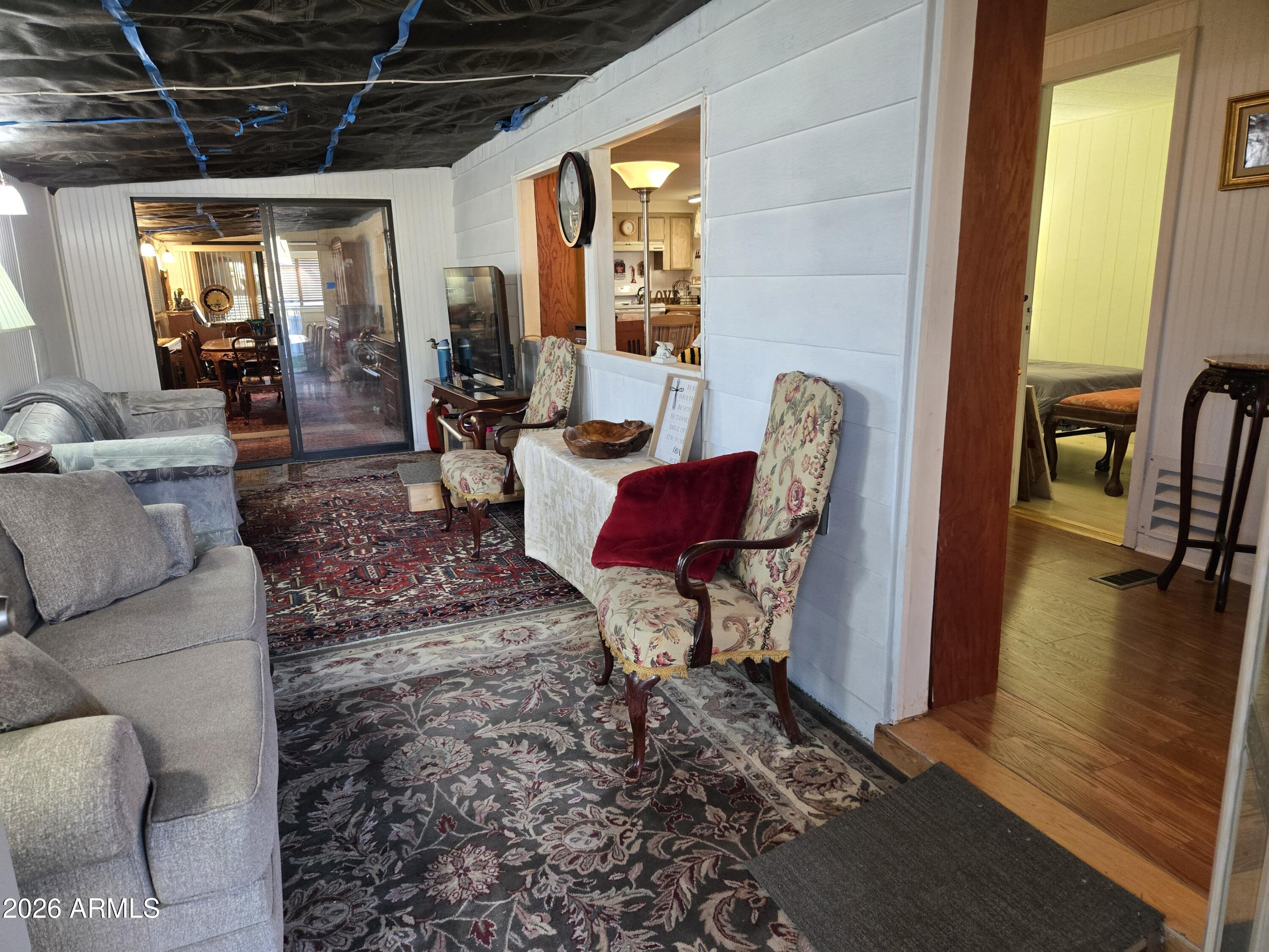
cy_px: 476
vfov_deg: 58.9
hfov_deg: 73.9
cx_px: 634
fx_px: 843
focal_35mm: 23
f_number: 1.8
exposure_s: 1/120
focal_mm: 5.4
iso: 320
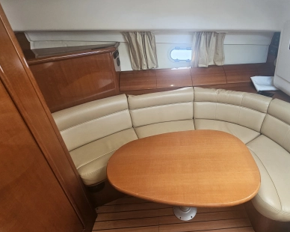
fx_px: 154
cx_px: 176
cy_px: 106
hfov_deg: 85.1
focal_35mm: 18
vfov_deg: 73.6
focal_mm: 2.2
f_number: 2.2
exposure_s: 1/71
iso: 200
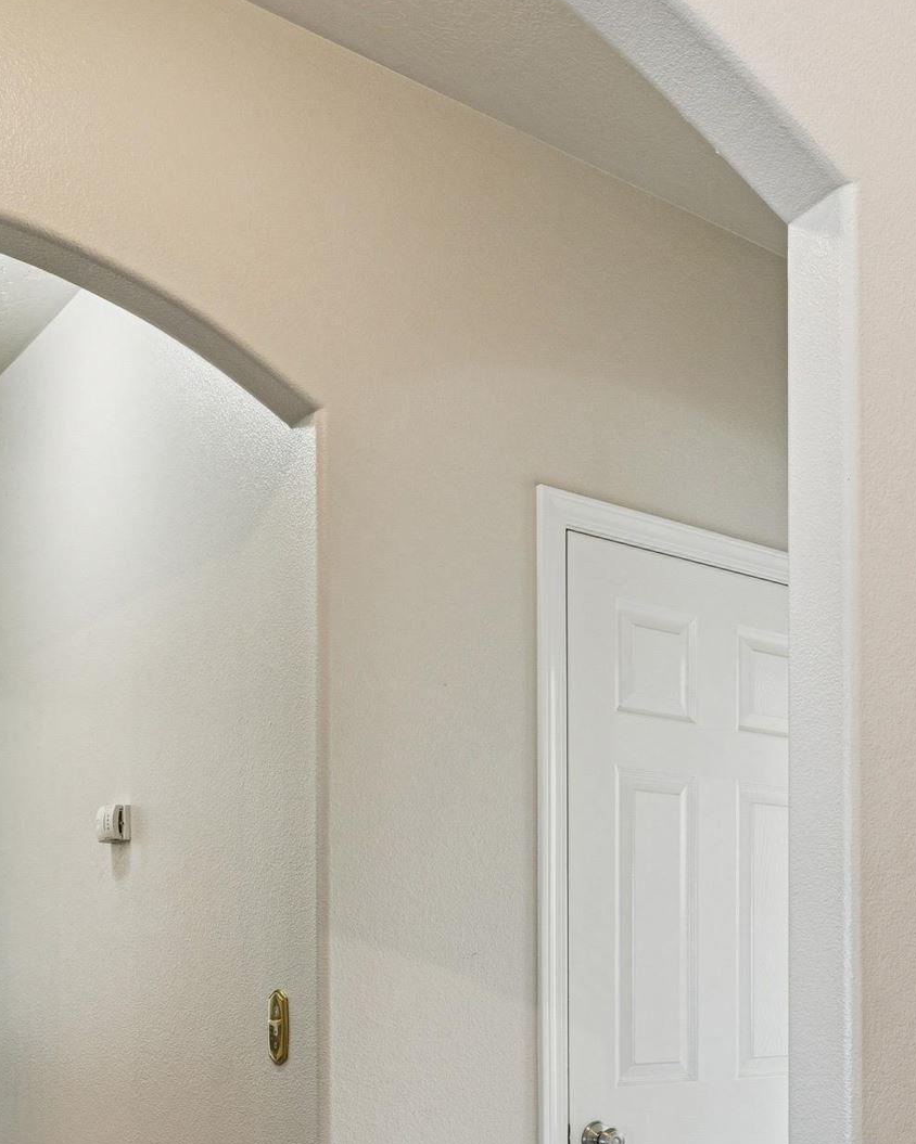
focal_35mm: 42
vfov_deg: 40.9
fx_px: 1436
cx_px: 844
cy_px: 976
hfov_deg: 33.3
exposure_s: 1/6
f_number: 13
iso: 400
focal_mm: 15.5
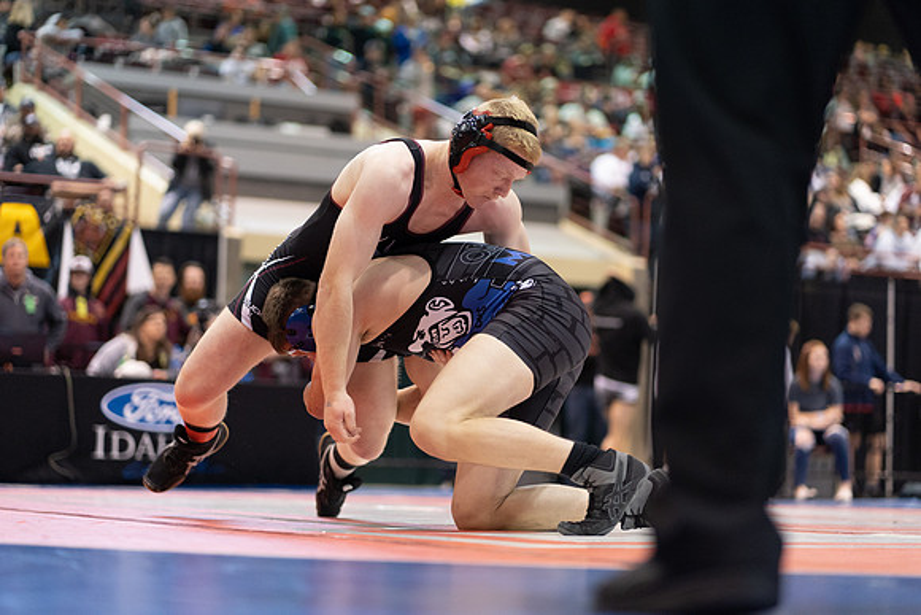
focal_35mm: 85
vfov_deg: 16.1
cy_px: 308
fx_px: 2175
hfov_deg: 23.9
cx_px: 460
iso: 2500
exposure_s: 1/500
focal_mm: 85
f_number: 1.8
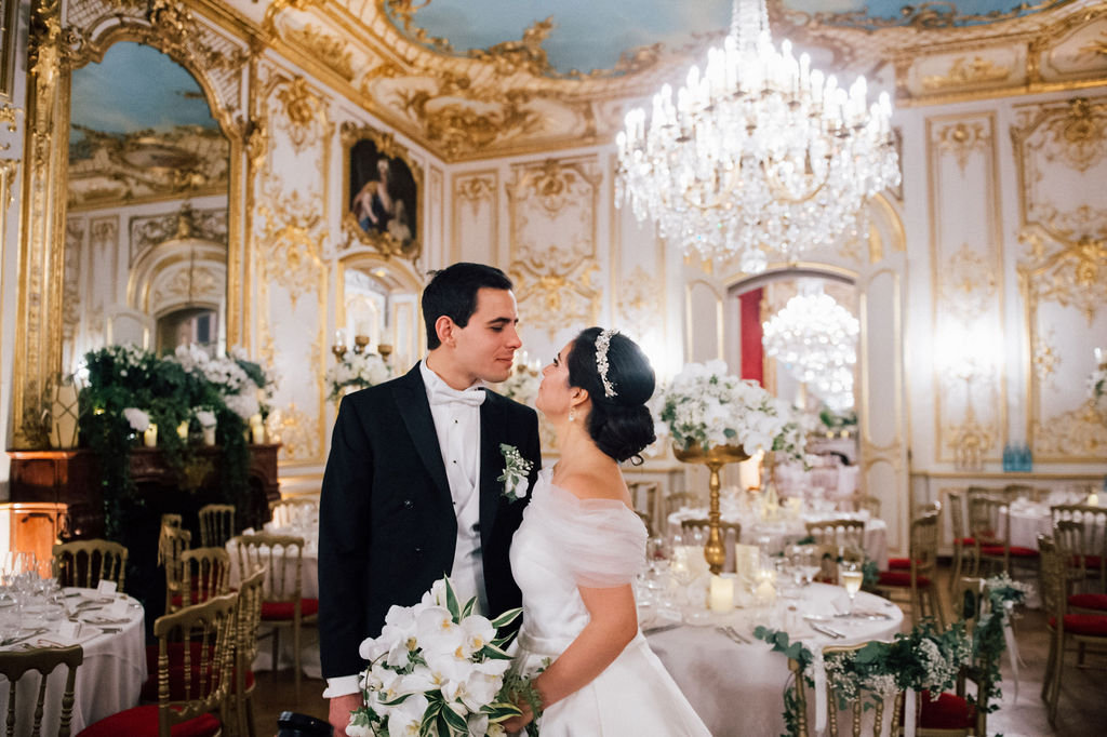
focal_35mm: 26
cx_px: 554
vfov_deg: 49.7
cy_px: 397
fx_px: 795
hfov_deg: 69.7
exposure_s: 1/250
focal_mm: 24
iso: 6400
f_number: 2.8
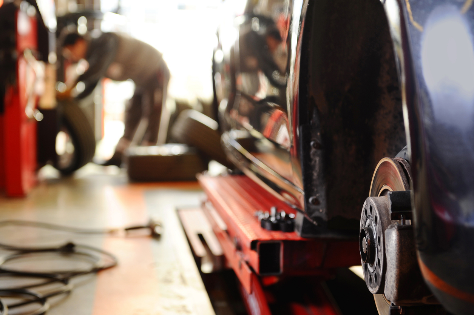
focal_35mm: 62
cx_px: 237
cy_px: 158
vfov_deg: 21.9
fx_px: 816
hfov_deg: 32.4
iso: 250
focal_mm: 62
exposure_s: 1/40
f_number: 3.2
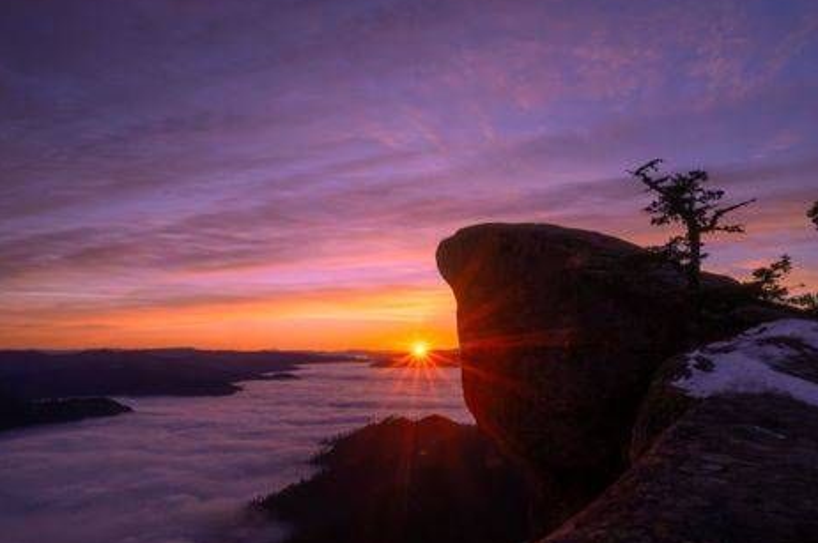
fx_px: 477
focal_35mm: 21
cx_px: 441
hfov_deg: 81.1
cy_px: 213
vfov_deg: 58.8
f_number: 22
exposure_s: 1/60
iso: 1250
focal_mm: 10
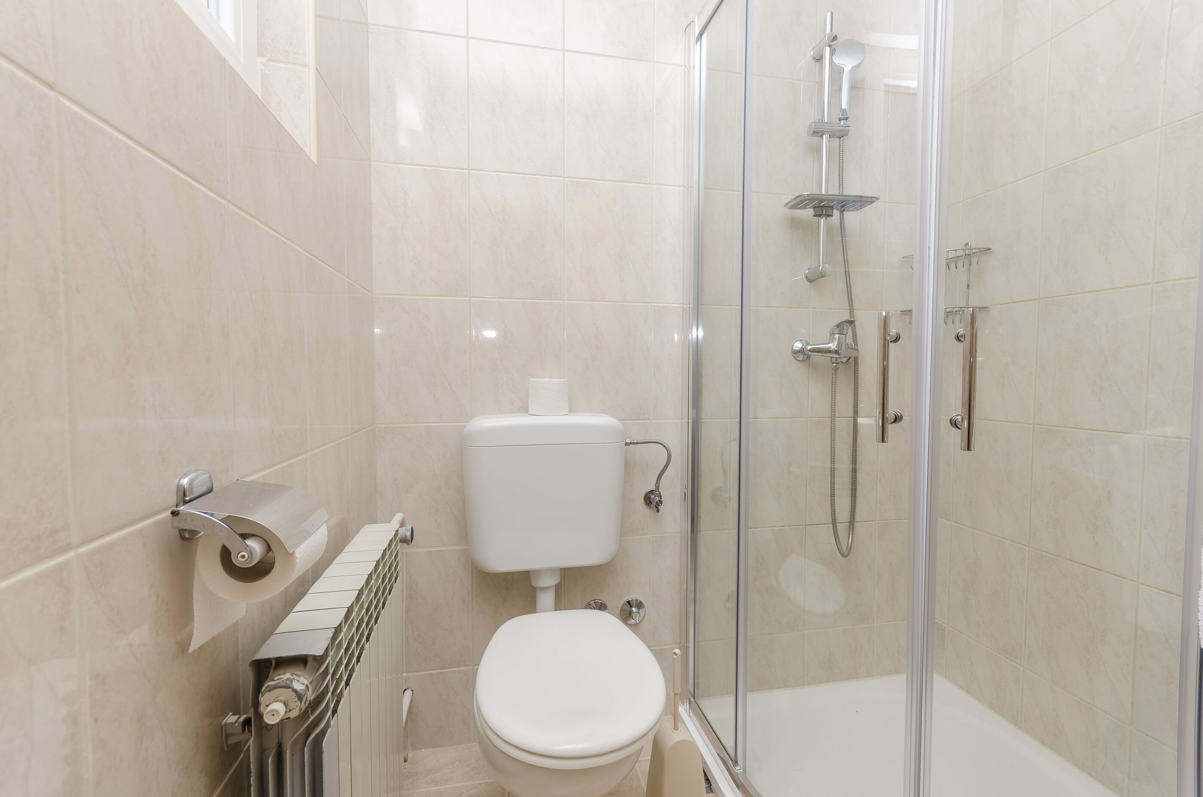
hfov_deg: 100.5
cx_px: 602
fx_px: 500
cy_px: 398
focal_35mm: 15
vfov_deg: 77.1
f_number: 8
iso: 100
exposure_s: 1/100
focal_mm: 10
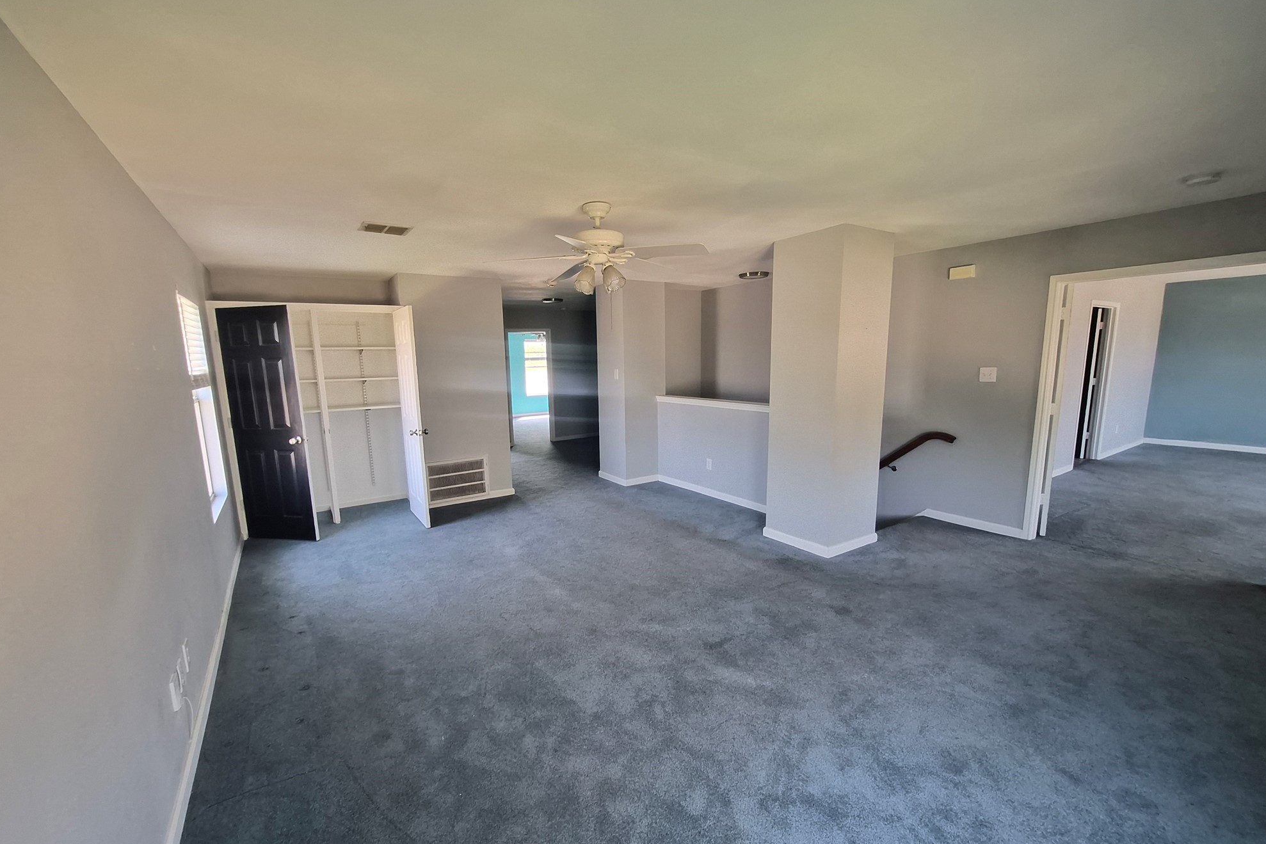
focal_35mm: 14
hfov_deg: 104.2
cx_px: 630
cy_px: 444
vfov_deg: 81.2
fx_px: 492
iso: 250
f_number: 2.2
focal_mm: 1.7
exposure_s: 1/60
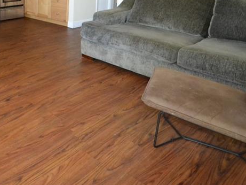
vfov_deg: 40.4
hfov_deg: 49.7
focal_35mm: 32
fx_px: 227
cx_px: 19
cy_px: 14
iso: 2800
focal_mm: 10
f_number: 3.5
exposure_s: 1/60
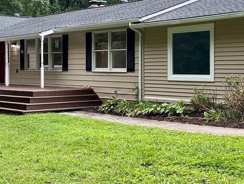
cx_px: 123
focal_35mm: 66
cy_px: 67
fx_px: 466
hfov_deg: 29.4
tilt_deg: -1.2
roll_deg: +0.8
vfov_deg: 22.2
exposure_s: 1/164
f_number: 1.5
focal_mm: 5.7
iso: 50
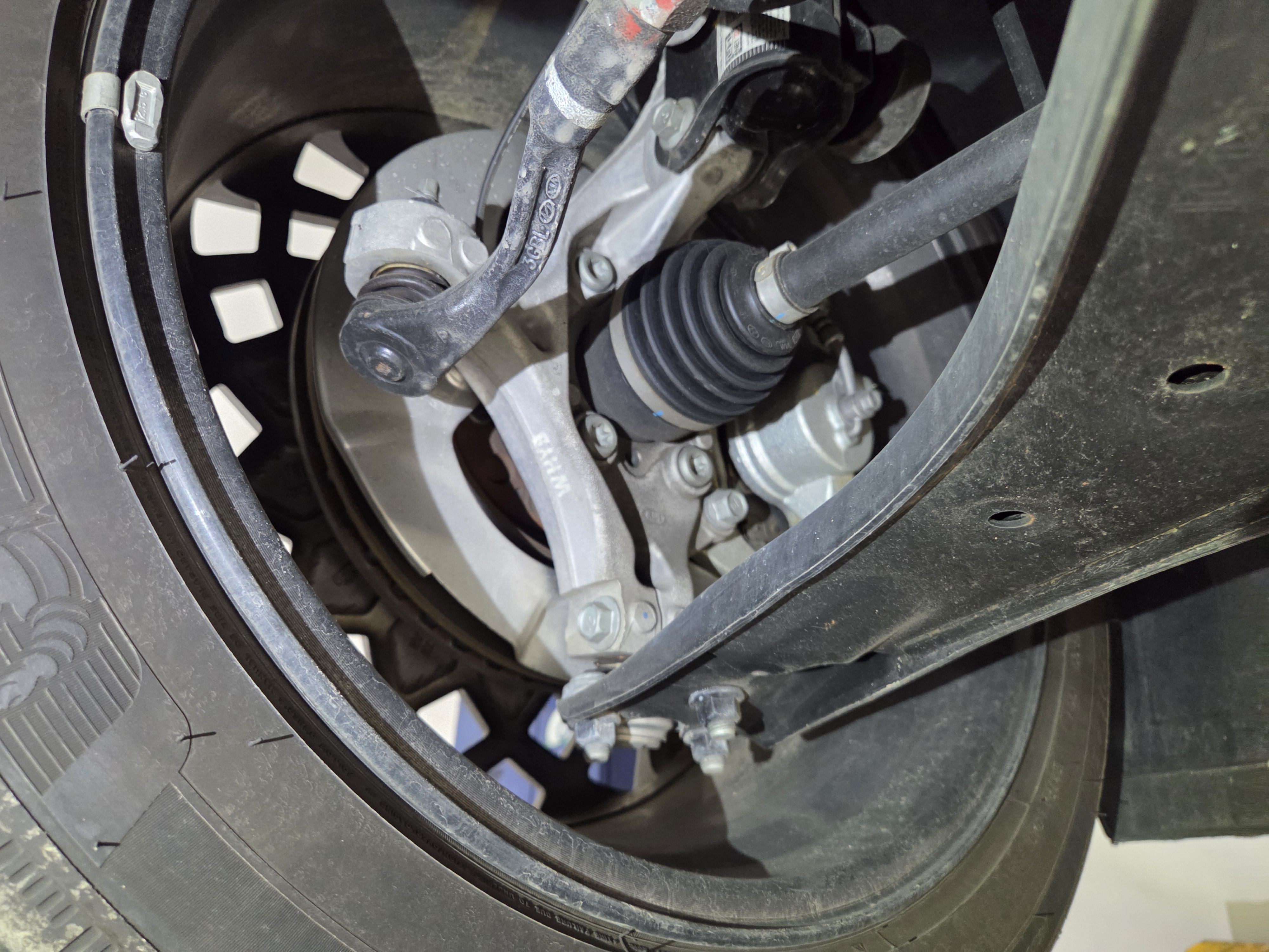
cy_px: 476
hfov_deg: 73.9
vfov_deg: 58.9
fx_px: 843
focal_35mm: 23
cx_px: 634
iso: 1000
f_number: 1.8
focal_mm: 5.4
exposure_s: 1/120
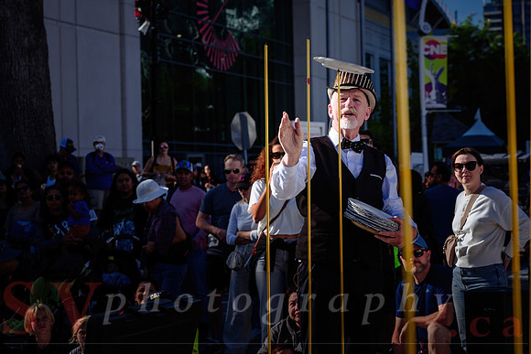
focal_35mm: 86
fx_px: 1268
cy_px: 137
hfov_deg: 23.6
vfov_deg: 15.9
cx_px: 326
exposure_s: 1/160
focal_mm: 70
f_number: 5.6
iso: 64
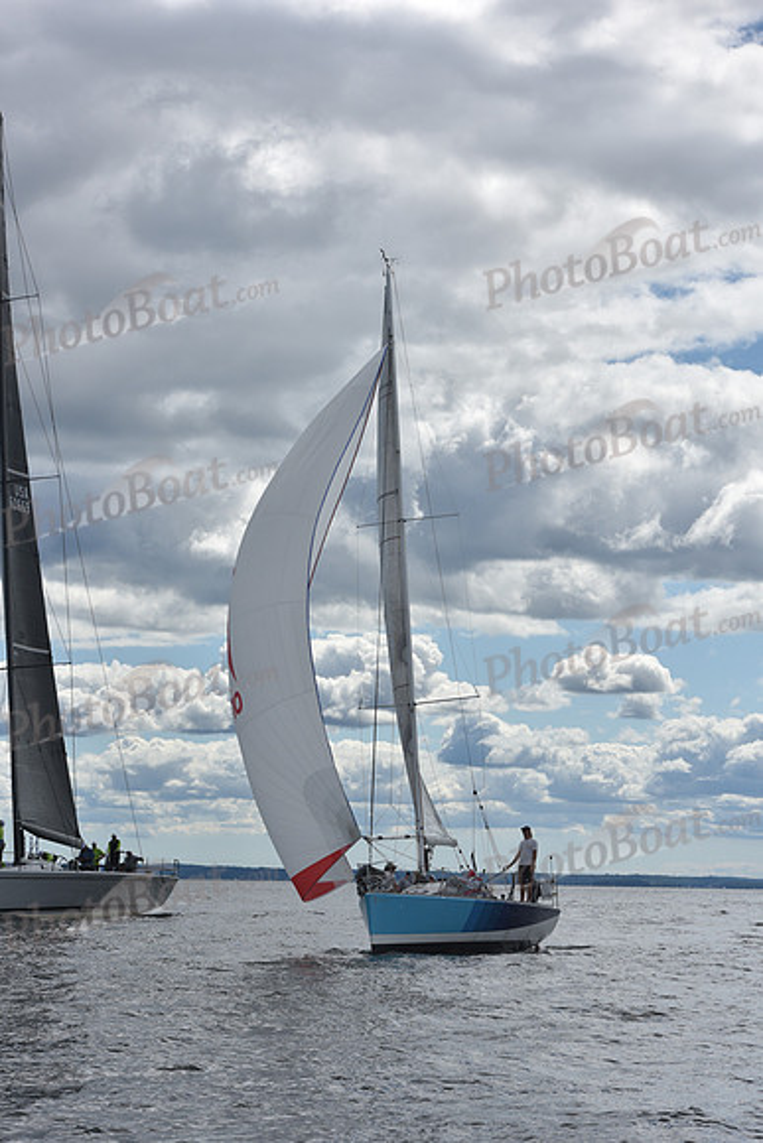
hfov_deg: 15.2
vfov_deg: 22.6
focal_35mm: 90
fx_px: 2859
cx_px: 382
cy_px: 572
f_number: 11
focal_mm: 90
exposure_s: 1/1000
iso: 250
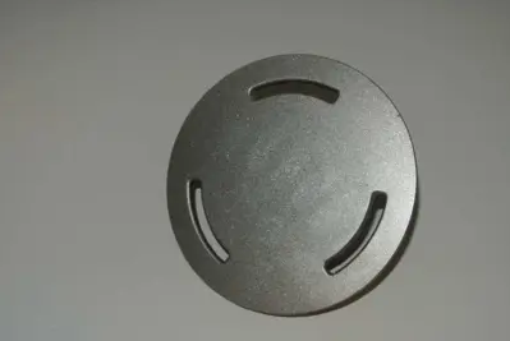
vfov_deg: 25.1
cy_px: 208
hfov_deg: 36.8
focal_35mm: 54
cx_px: 277
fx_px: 766
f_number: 4.2
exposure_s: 1/60
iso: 200
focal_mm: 15.1
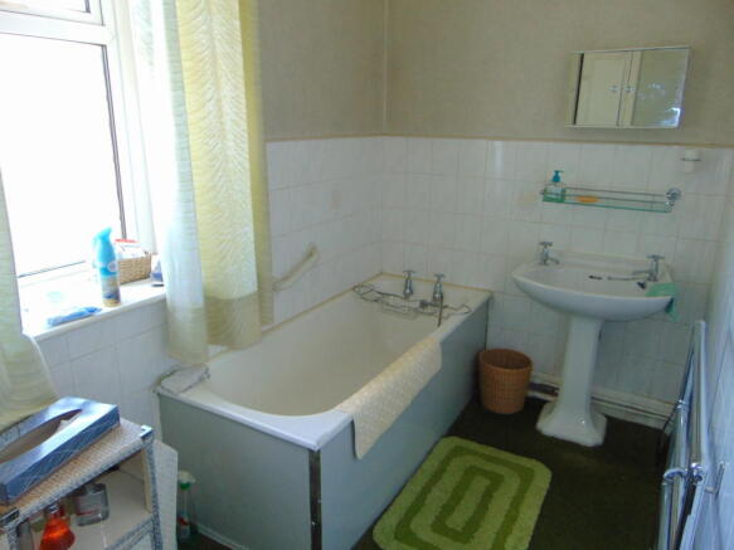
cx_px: 367
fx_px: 530
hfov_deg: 69.4
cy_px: 275
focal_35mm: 25
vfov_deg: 54.9
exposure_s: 1/30
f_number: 3
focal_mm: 4.5
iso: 100
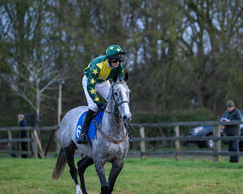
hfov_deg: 8.6
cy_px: 97
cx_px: 126
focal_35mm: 225
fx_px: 1619
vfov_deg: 6.9
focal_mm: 200
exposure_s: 1/500
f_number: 4
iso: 800
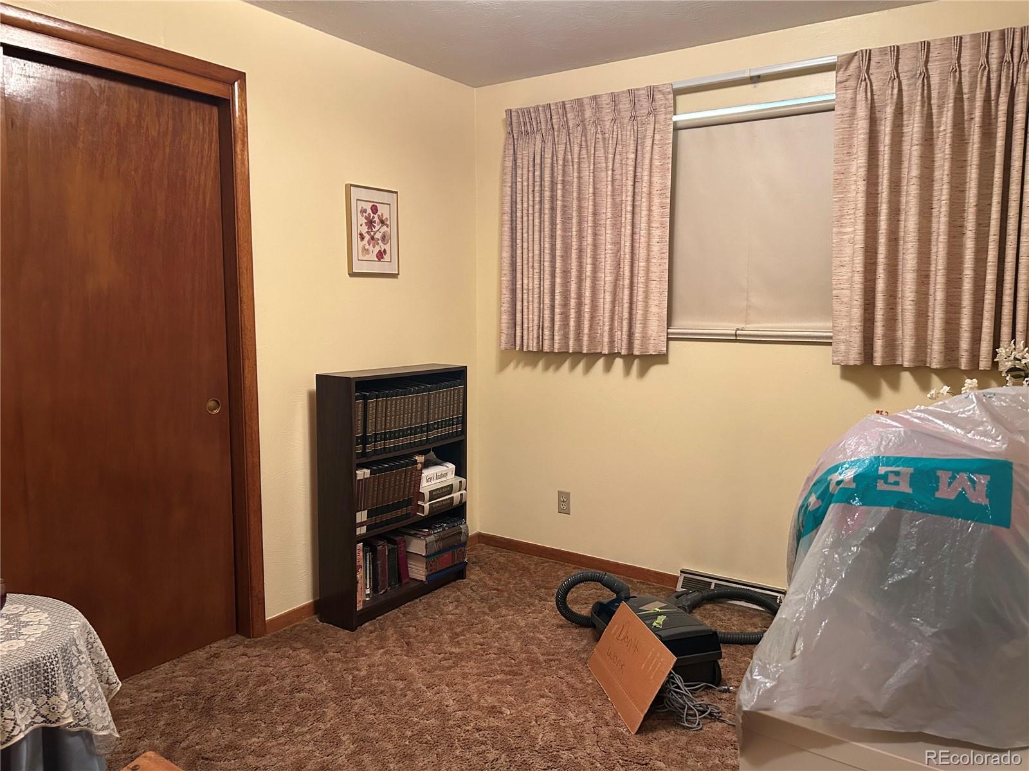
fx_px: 773
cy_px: 386
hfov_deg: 67.3
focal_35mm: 26
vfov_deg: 53.1
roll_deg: -0.1
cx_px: 514
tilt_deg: -6.8
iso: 320
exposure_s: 1/60
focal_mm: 5.7
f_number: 1.5
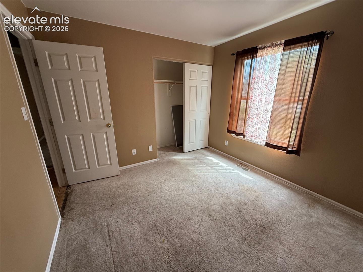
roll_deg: +0.3
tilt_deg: -15.2
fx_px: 147
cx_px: 182
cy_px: 136
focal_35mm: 14
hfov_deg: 102.1
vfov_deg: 85.7
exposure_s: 1/99
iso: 200
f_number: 2.2
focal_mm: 2.22
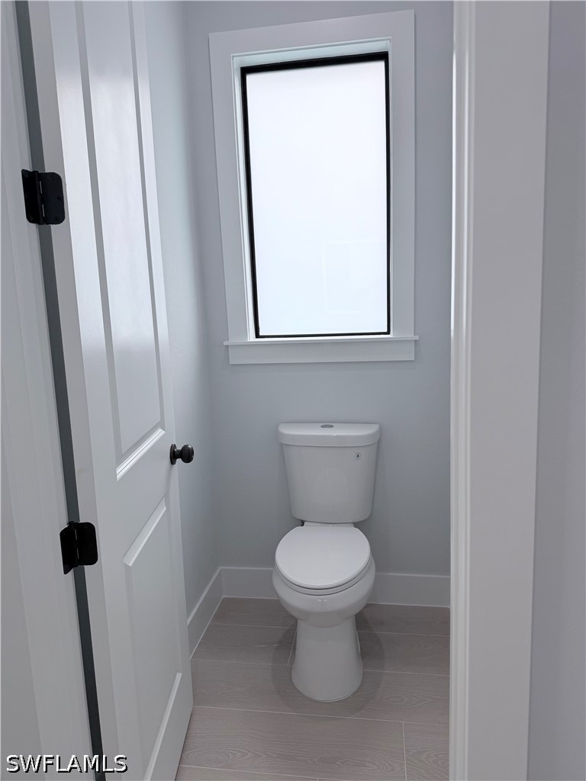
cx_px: 293
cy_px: 390
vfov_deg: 71.6
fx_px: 542
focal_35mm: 24
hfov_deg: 56.8
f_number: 1.78
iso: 80
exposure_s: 1/283
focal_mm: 6.76
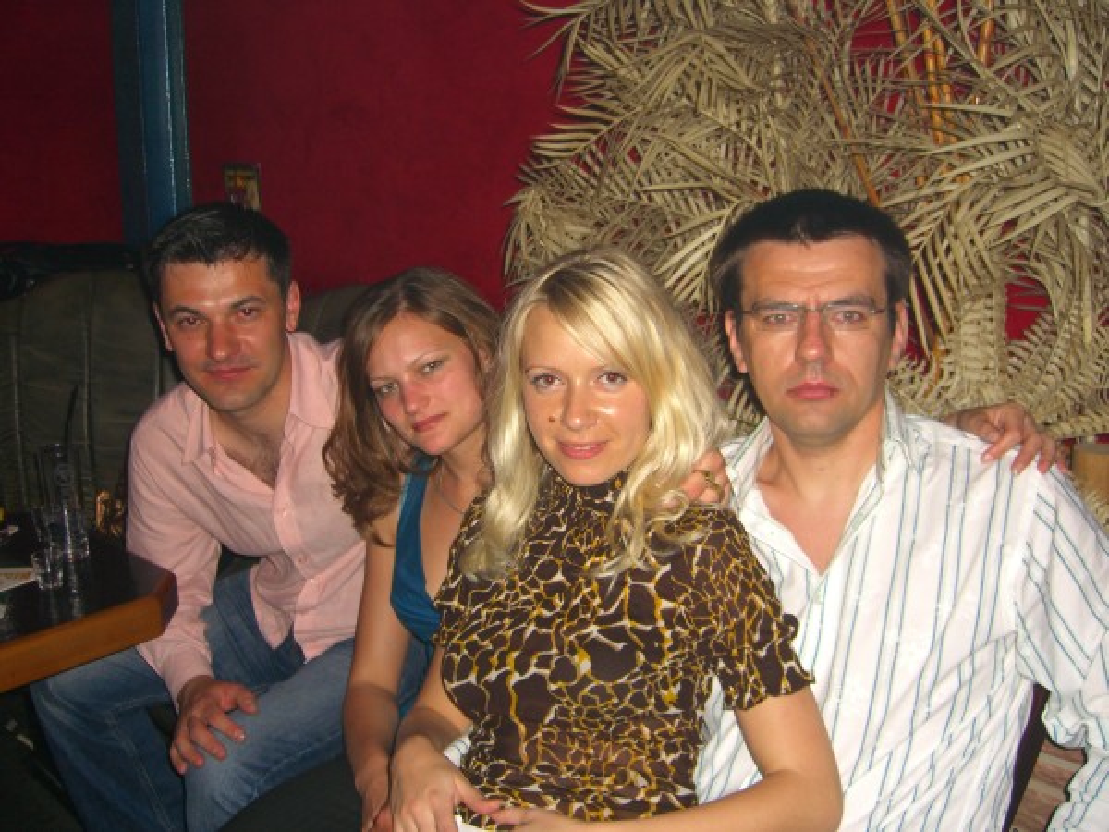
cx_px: 554
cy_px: 416
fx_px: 1217
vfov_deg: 37.7
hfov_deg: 49.0
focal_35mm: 38
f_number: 2.8
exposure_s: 1/60
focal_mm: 7.9
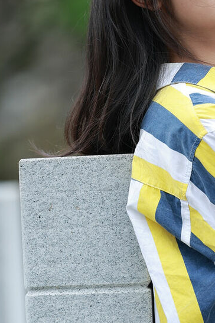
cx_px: 227
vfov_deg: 3.8
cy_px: 209
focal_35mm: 536
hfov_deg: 2.6
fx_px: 4807
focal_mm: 187
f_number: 2.8
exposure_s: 1/400
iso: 100
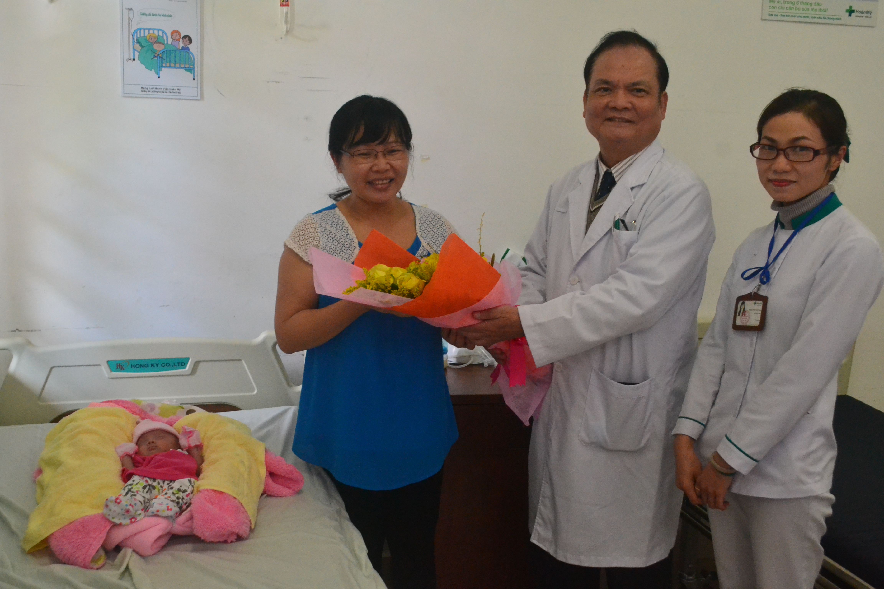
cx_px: 442
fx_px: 884
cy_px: 294
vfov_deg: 36.9
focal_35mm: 36
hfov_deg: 53.1
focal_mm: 24
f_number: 7.1
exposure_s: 1/60
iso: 3200
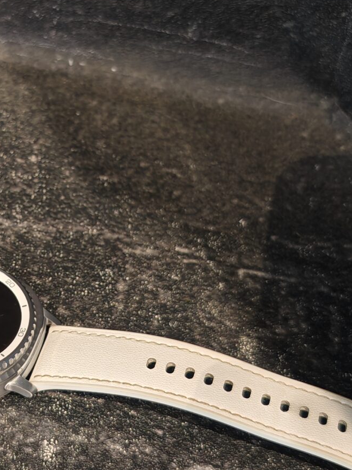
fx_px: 1071
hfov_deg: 18.3
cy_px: 225
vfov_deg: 24.7
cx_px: 32
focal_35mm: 79
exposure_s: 1/50
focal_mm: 6.83
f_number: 1.4
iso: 400
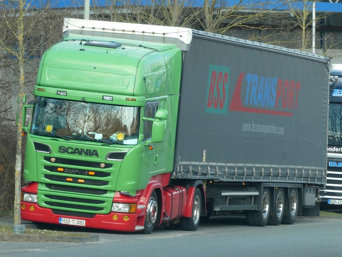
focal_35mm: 322
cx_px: 171
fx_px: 3181
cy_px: 128
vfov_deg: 4.6
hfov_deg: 6.2
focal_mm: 57.7
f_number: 5.9
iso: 125
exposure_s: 1/100
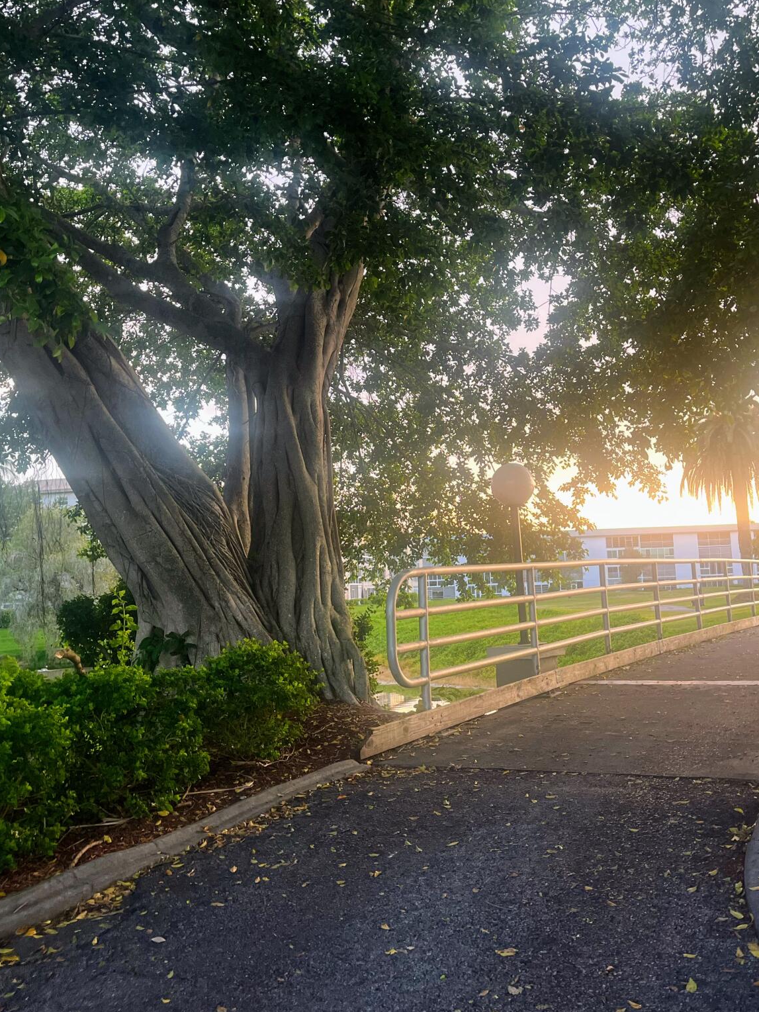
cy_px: 469
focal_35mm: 34
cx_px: 439
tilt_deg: +7.6
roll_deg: +2.8
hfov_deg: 41.7
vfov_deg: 53.9
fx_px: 994
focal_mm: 5.1
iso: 125
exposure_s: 1/121
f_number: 1.6
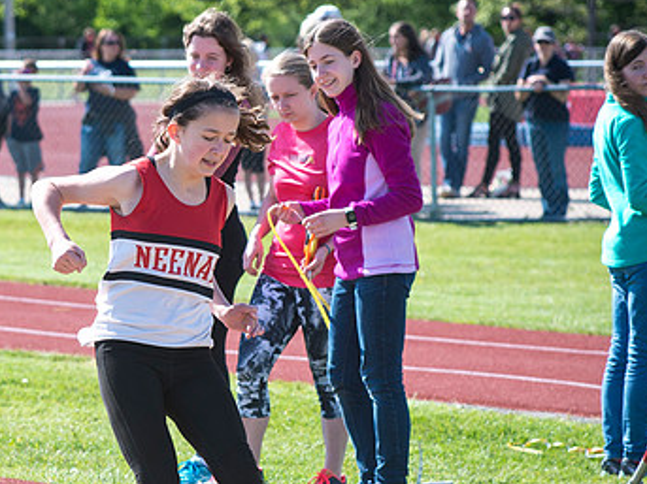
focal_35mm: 260
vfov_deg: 5.7
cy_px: 261
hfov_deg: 7.6
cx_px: 181
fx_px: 4858
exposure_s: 1/2000
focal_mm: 160
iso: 1000
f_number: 6.3
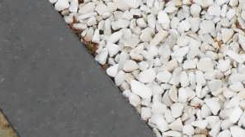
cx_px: 314
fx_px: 876
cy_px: -213
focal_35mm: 135
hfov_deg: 15.2
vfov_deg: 8.1
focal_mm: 5.3
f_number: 3.8
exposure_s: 1/250
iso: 250
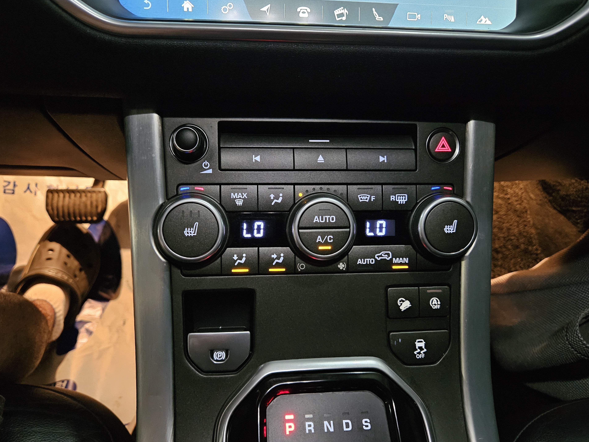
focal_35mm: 24
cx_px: 288
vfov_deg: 56.8
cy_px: 227
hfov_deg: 71.6
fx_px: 408
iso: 1600
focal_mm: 5.4
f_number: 1.8
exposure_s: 1/20
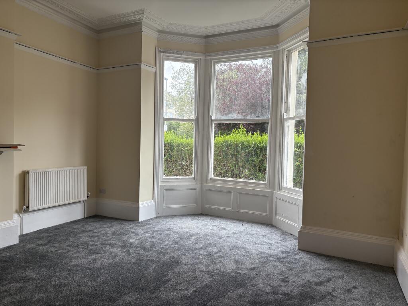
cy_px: 153
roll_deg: -0.7
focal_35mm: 26
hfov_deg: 67.3
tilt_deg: -1.3
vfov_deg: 53.1
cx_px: 204
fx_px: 306
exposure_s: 1/236
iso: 80
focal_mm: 5.96
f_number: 1.6
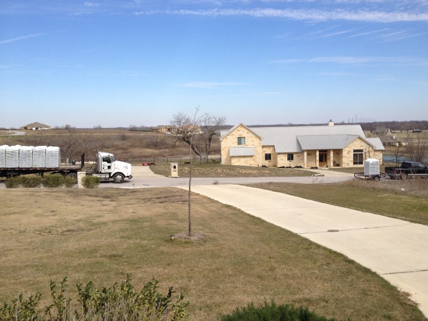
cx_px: 214
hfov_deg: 52.6
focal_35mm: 35
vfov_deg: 40.7
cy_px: 160
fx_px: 433
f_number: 2.4
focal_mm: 4.28
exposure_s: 1/1623
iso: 50
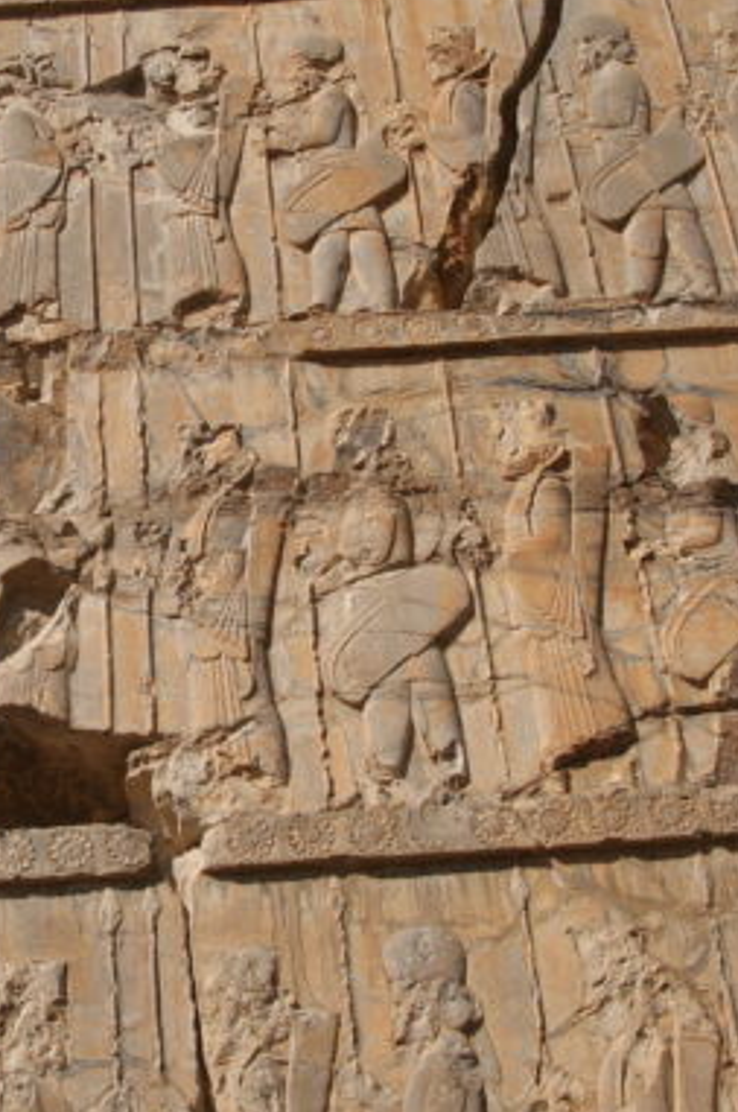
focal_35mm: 63
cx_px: 131
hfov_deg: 21.2
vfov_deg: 31.9
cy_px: 467
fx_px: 1942
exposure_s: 1/640
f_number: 6.3
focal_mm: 20
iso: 100
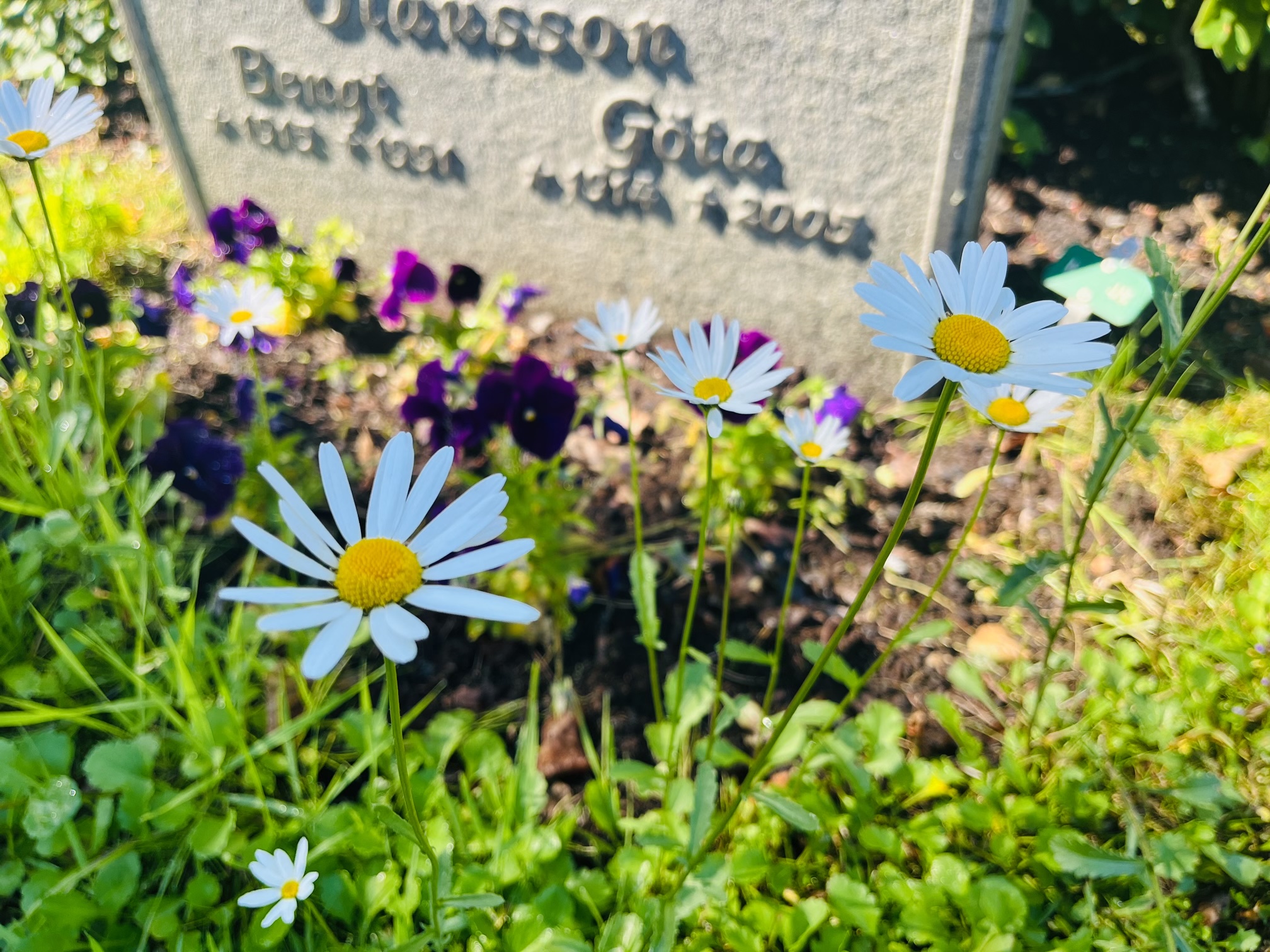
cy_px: 476
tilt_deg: -39.7
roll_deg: +1.1
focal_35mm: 26
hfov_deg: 67.3
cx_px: 635
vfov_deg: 53.1
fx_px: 954
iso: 50
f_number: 1.6
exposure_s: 1/602
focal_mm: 5.1
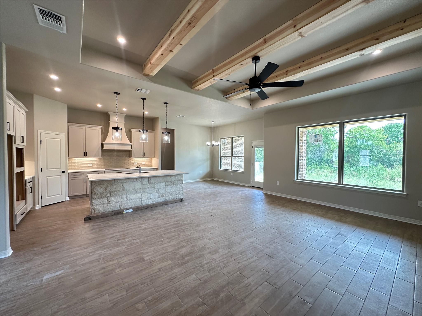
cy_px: 158
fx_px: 171
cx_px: 211
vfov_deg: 85.7
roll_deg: -0.4
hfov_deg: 102.1
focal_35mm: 14
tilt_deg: -1.2
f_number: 2.2
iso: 200
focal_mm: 2.22
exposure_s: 1/120
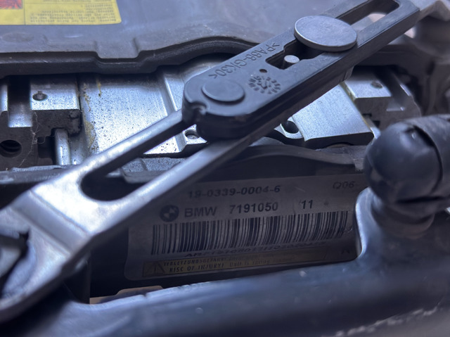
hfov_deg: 39.7
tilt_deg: -65.2
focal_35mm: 48
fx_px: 624
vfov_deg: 30.2
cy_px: 168
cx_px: 225
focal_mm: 6.86
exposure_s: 1/60
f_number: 1.78
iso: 320
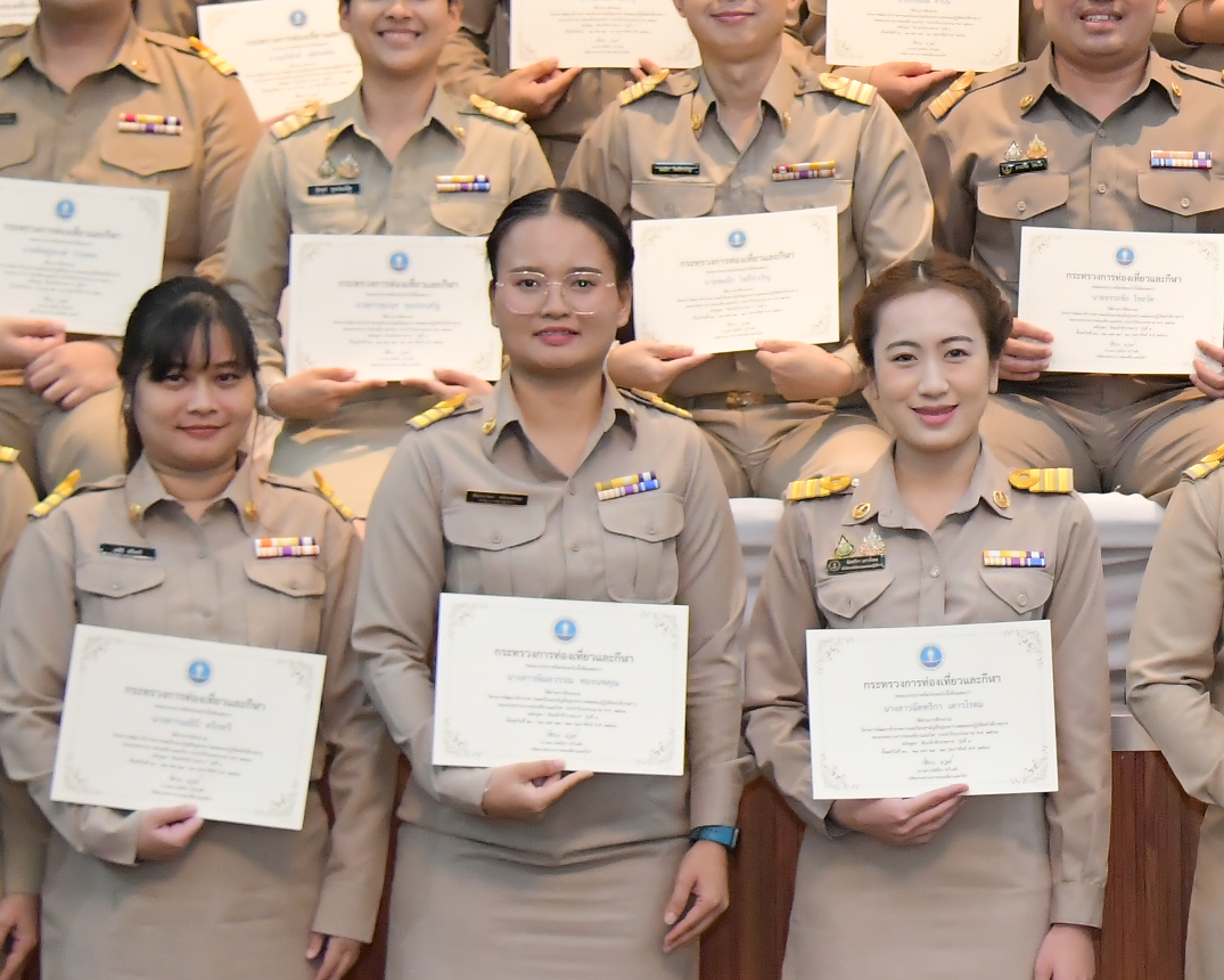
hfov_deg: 13.7
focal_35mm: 137
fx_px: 4963
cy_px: 201
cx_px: 1469
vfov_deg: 11.2
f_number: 4
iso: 2500
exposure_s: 1/200
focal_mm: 38
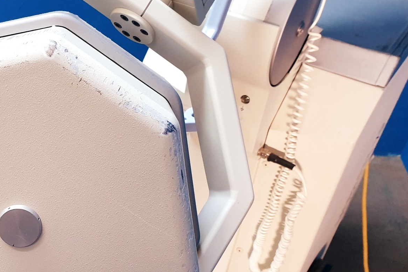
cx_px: 72
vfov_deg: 28.0
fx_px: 533
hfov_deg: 40.0
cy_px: 219
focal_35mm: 47
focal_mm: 4.3
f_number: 2.4
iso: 200
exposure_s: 1/50
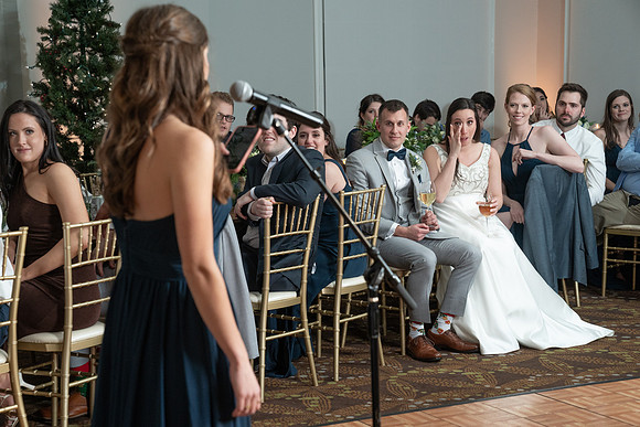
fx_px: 1327
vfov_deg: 18.3
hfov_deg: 27.1
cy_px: 228
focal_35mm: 75
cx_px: 299
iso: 2000
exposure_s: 1/200
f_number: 5
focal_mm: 70
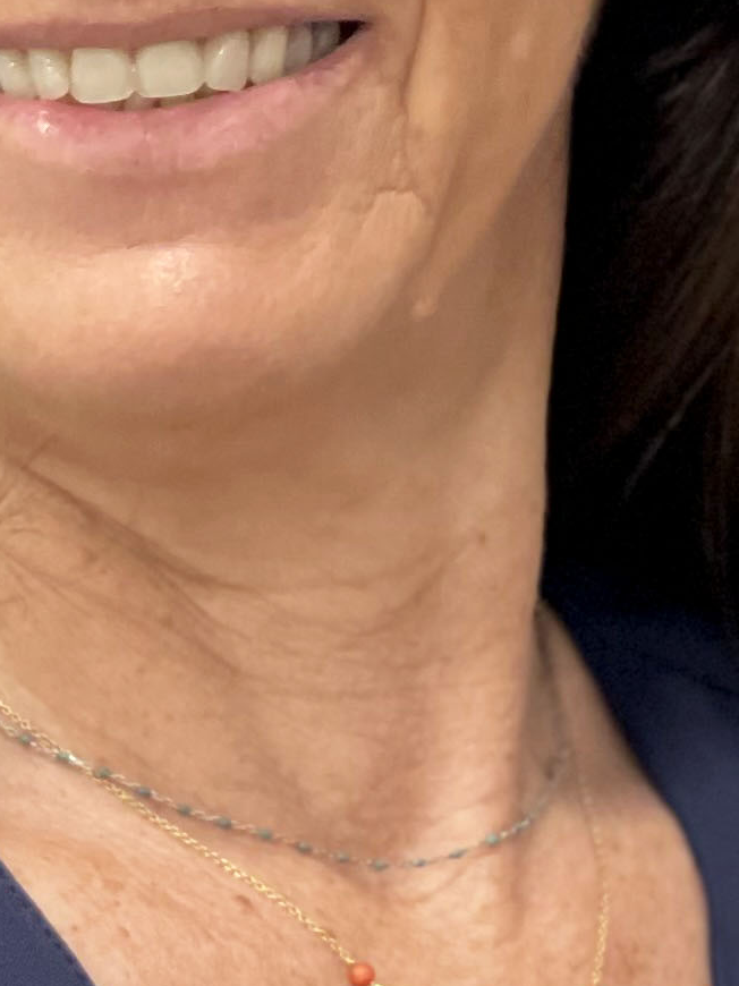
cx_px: 131
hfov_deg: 6.2
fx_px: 6863
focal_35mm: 241
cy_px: 367
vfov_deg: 8.2
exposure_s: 1/33
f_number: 2
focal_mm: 6
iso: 160
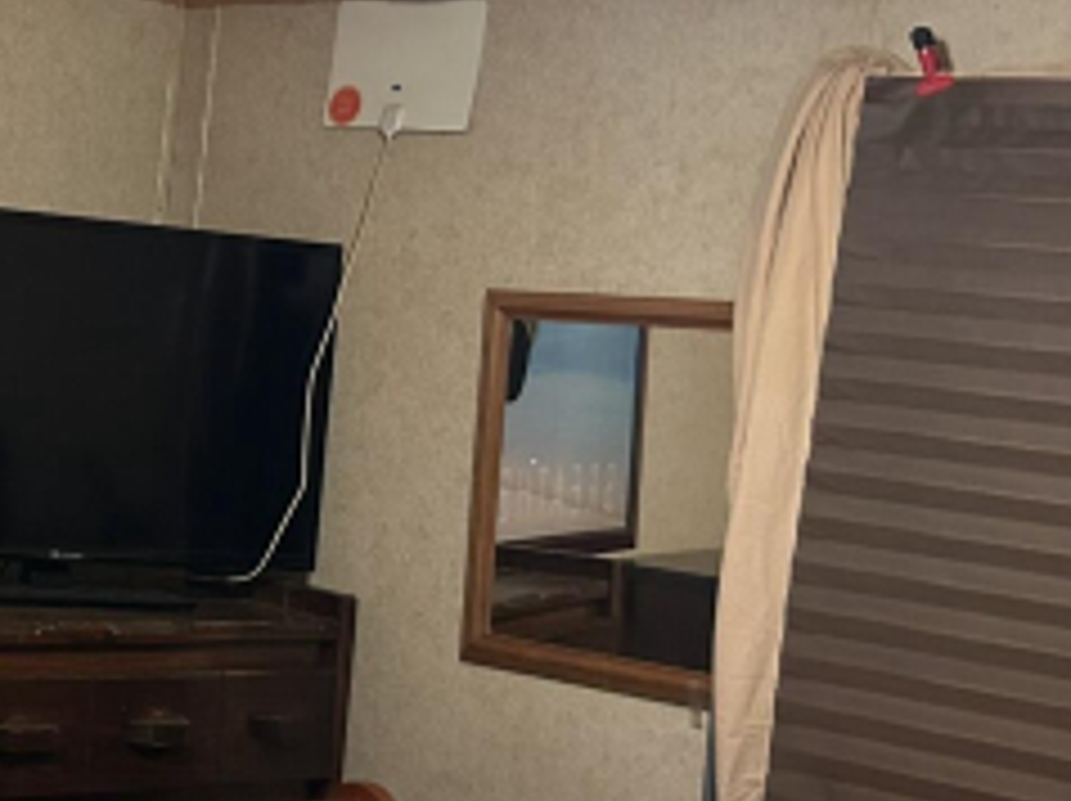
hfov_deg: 25.6
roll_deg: -4.9
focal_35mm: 73
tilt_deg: -2.7
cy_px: 374
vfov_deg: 20.1
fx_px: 2256
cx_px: 47
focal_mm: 5.7
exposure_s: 1/60
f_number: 1.5
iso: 500
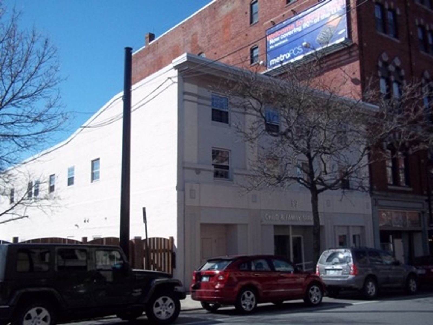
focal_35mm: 36
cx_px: 216
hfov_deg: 51.4
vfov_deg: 39.7
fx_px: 450
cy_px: 162
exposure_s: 1/500
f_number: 8
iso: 200
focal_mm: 6.5
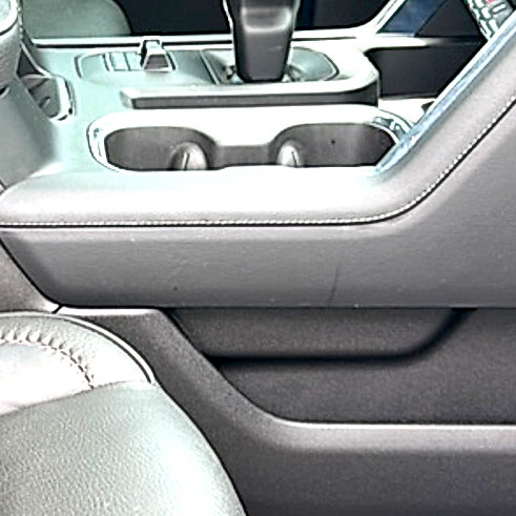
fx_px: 1214
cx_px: -42
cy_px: 239
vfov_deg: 24.0
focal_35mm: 72
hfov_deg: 22.7
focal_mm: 6.86
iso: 64
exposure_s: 1/130
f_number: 1.78
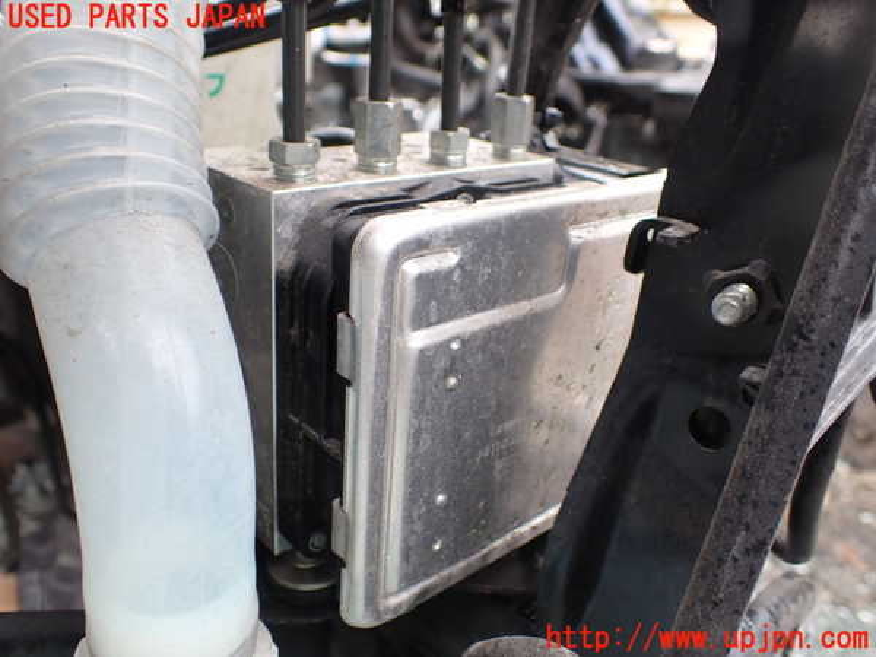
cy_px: 328
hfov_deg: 60.0
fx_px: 759
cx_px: 438
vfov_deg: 46.8
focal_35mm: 30
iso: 200
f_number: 2.3
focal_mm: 5.4
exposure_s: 1/125
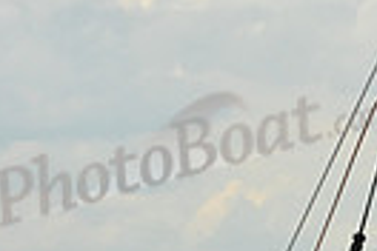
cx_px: 546
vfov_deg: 3.3
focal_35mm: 418
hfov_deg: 4.9
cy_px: 523
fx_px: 4377
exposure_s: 1/1250
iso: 320
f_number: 9
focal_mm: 95
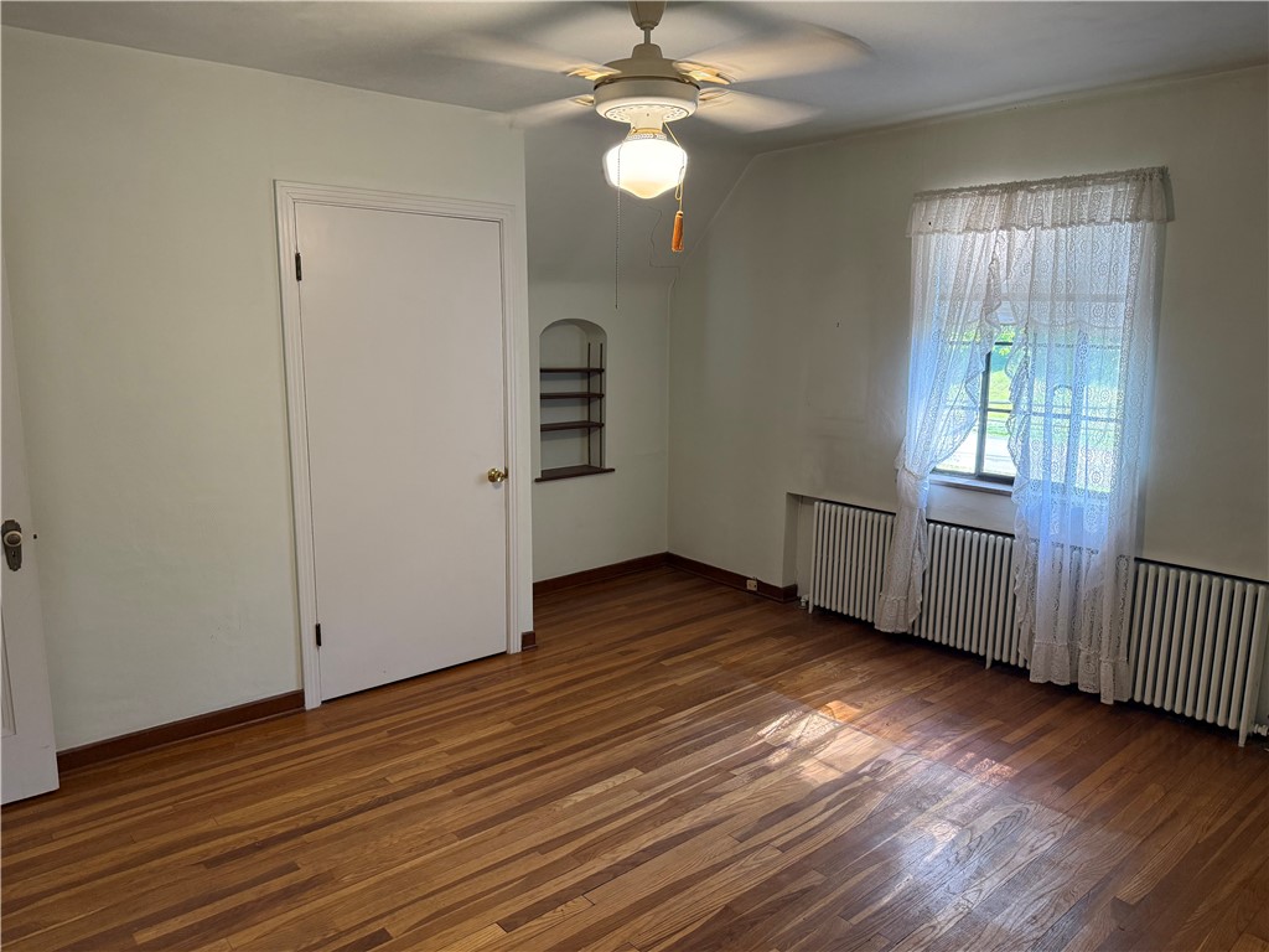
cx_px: 634
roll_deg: -0.8
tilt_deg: -9.7
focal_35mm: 24
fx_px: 880
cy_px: 476
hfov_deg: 71.6
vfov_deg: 56.8
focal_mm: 6.76
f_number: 1.78
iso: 250
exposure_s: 1/60
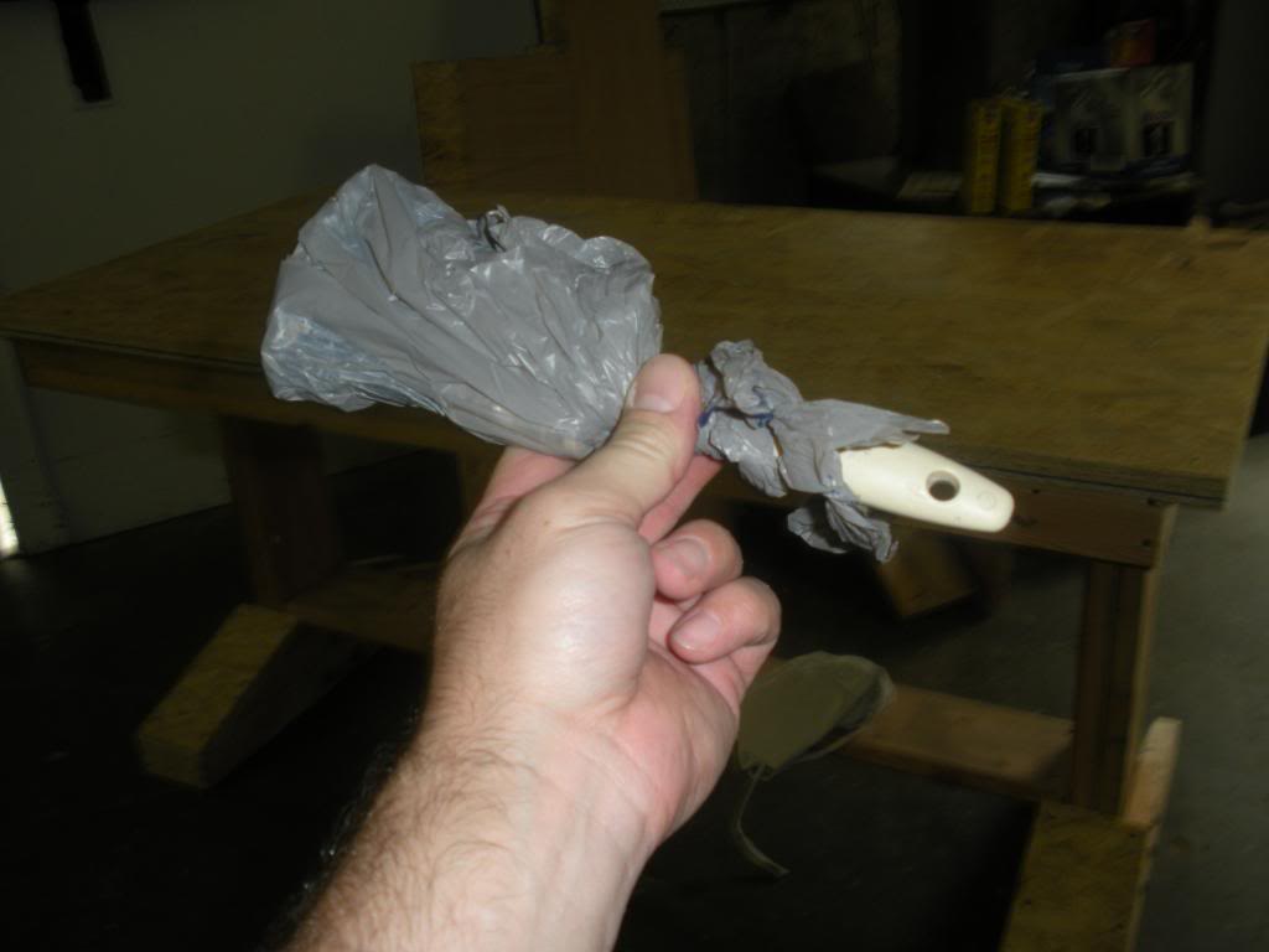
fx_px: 1320
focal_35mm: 36
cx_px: 634
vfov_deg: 39.7
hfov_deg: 51.4
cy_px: 476
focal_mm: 6.3
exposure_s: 1/30
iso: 64
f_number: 3.5
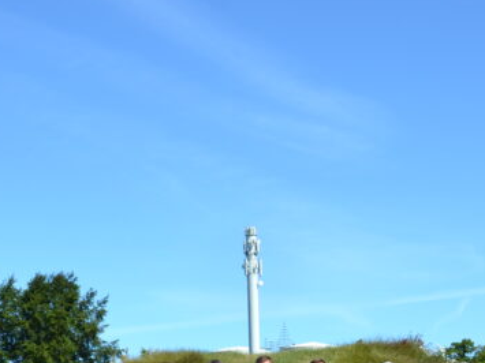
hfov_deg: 22.4
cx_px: 265
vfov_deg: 16.1
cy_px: 461
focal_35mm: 87
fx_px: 1224
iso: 100
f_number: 7.1
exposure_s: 1/200
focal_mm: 21
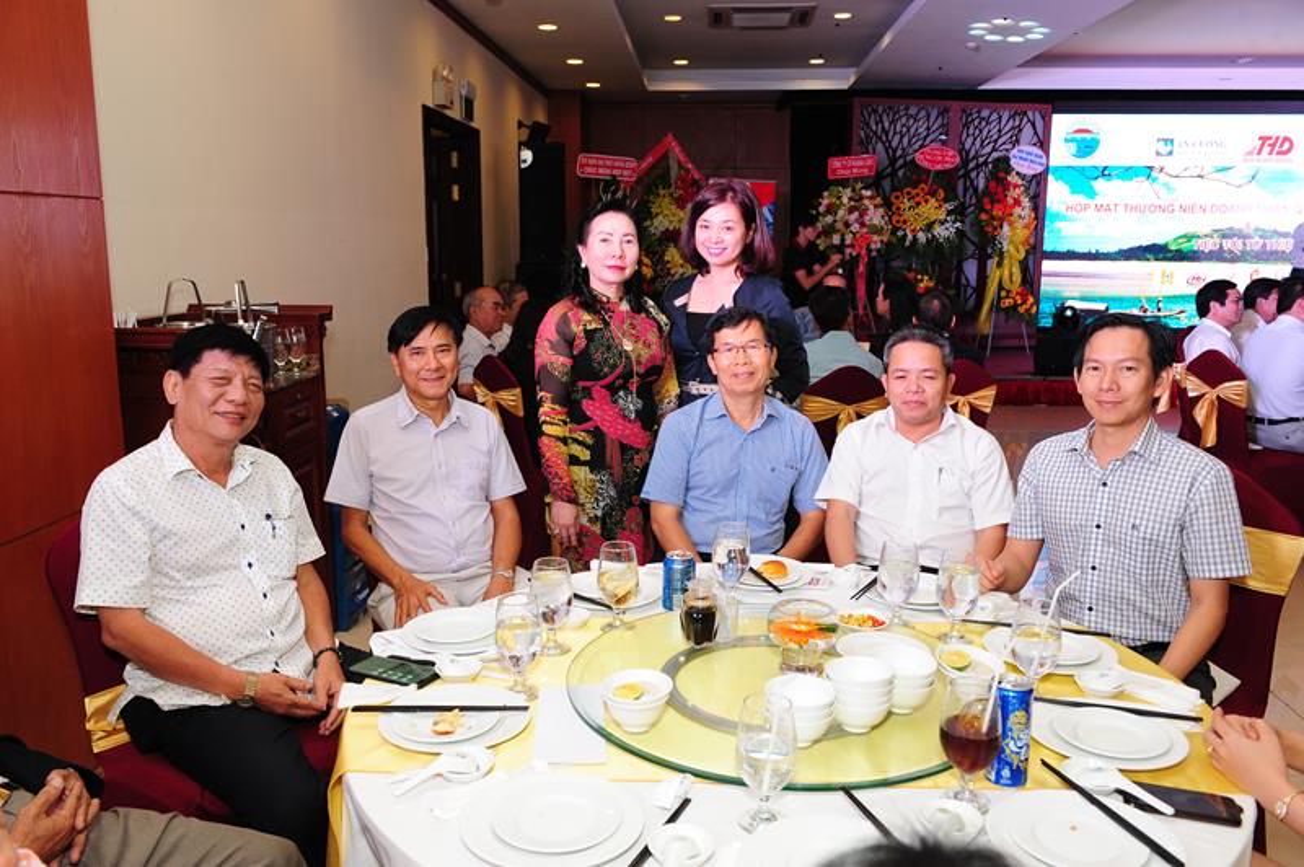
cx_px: 652
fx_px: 1050
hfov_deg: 63.7
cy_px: 434
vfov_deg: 44.9
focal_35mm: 29
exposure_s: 1/125
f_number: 7.1
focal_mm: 29
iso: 1250
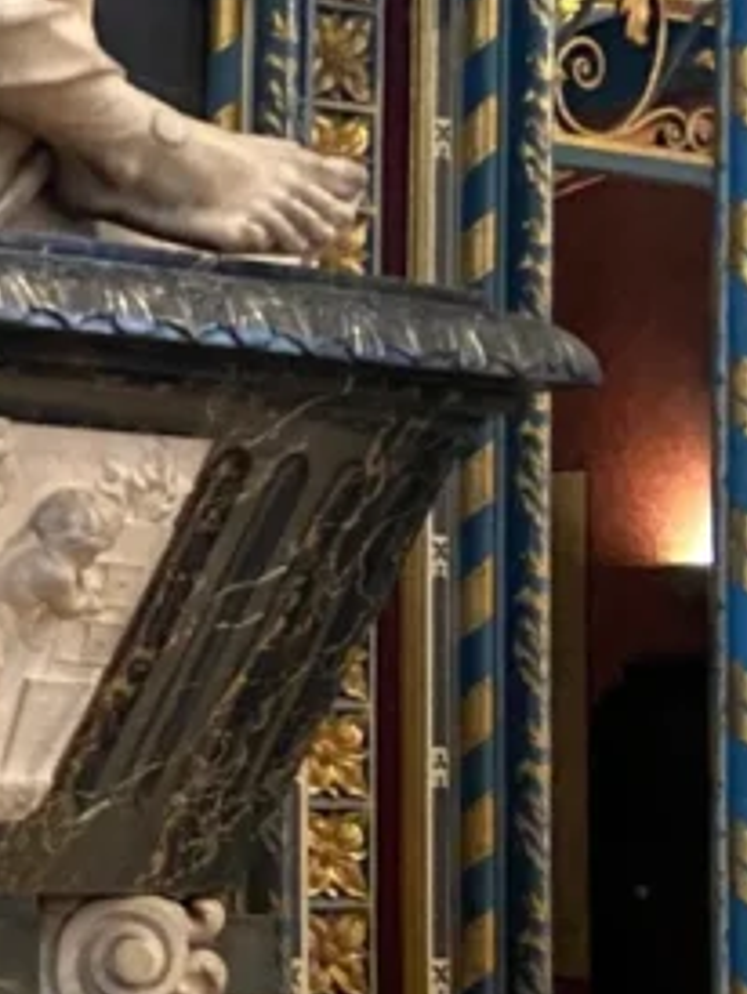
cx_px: -620
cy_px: 580
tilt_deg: +1.9
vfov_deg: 20.2
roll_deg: -2.4
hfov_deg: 13.6
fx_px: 2787
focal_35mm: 97
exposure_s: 1/31
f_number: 1.8
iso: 640
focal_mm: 4.25
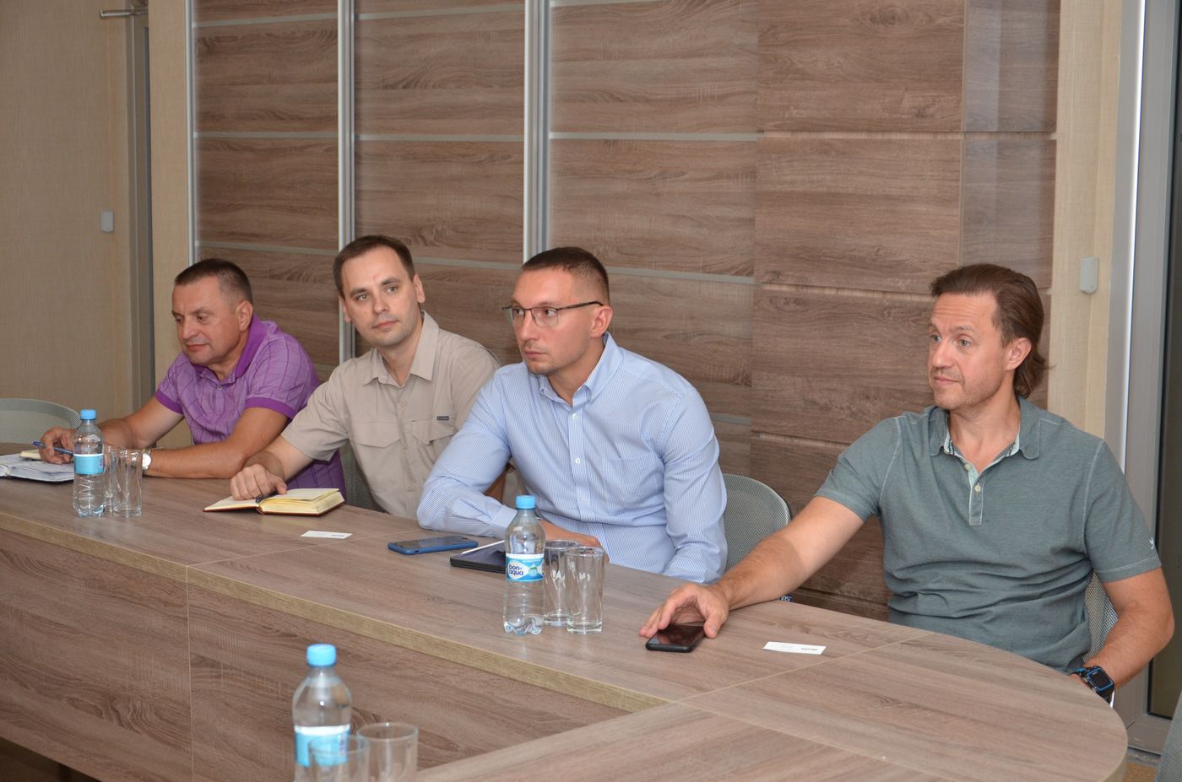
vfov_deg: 22.5
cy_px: 391
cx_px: 591
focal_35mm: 60
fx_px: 1966
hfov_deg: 33.5
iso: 640
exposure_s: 1/250
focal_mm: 40
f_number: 4.5
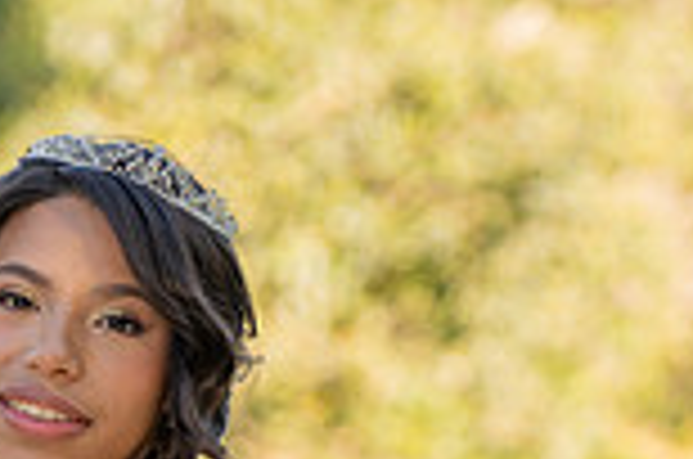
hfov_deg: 3.6
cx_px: 77
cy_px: 866
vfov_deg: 2.4
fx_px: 10969
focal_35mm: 571
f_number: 4.5
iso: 200
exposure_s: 1/200
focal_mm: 120
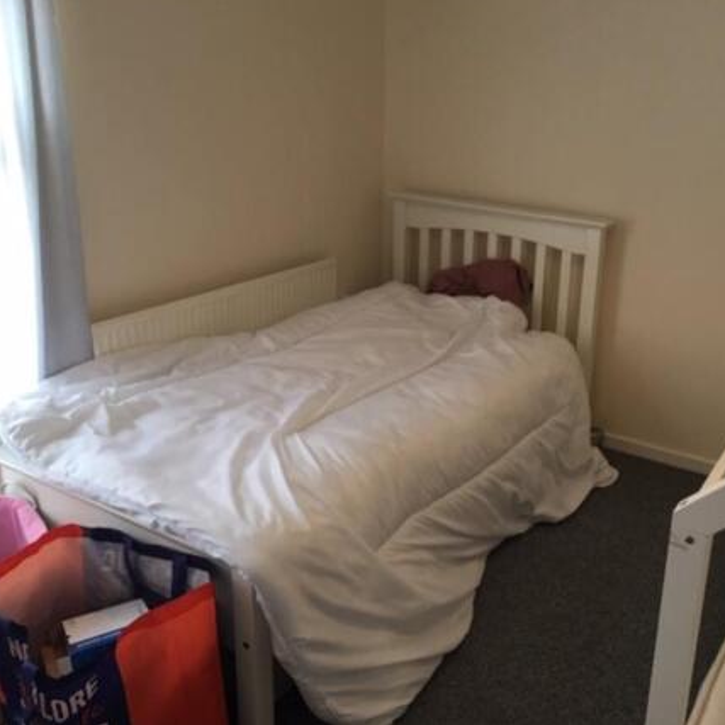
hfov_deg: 46.7
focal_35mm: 35
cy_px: 356
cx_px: 466
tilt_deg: -18.1
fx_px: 829
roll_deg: -3.4
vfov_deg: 47.2
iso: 40
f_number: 2.2
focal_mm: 4.15
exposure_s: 1/17
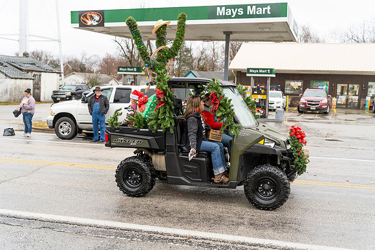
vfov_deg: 33.4
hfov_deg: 48.4
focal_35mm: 40
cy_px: 125
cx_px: 188
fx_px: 417
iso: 640
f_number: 2.8
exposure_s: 1/640
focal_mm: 40
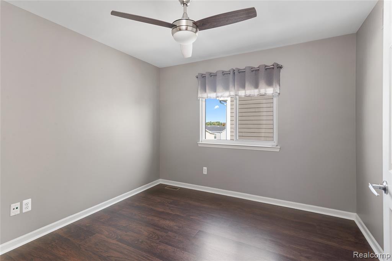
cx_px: 196
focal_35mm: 17
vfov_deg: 70.5
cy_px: 130
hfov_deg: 93.3
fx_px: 185
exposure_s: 1/5
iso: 320
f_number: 9
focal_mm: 17
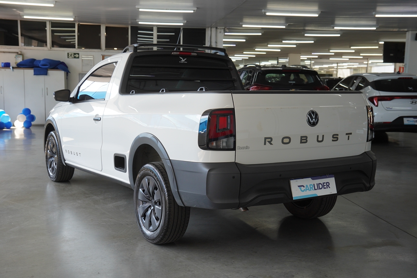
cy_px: 139
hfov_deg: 45.0
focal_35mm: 44
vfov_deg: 30.9
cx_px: 208
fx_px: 504
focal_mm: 29
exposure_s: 1/100
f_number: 4.5
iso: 200
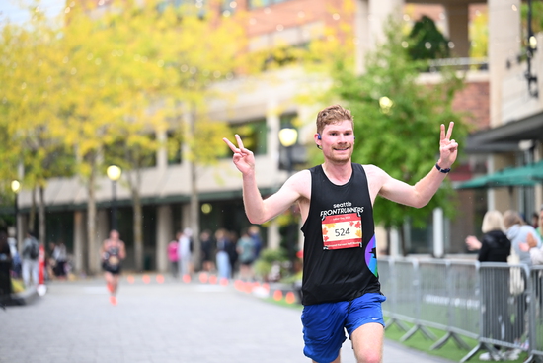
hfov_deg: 17.1
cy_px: 182
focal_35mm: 120
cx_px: 272
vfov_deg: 11.4
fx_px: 1810
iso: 1250
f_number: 2.8
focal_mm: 120
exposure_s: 1/1250
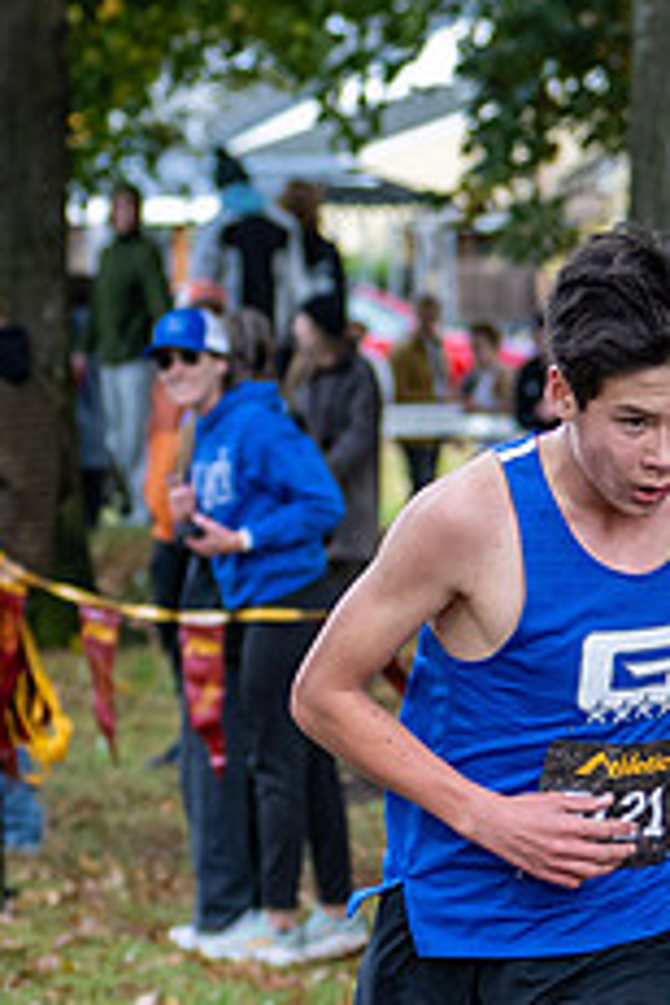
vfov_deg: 5.4
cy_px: 963
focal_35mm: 379
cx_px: 381
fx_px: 10580
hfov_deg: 3.6
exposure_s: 1/1000
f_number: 2.8
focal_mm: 70
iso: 320
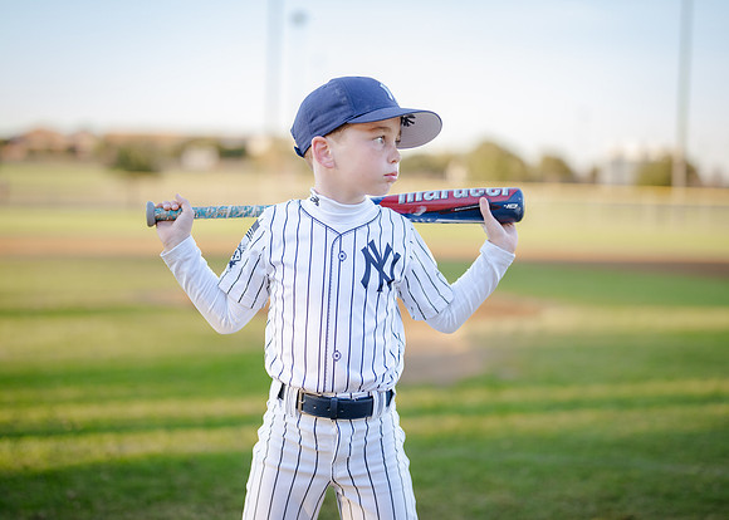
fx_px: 1213
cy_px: 237
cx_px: 359
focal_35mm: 59
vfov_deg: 24.2
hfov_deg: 33.4
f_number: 1.2
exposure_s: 1/1600
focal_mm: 50
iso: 250
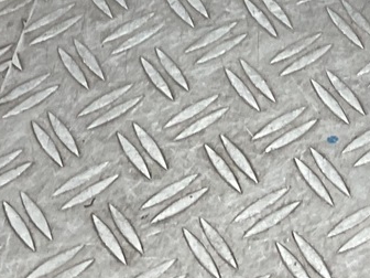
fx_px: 1860
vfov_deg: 7.8
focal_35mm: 174
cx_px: 181
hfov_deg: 11.4
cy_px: -420
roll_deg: +6.0
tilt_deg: -35.2
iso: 25
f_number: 1.8
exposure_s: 1/100
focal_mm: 3
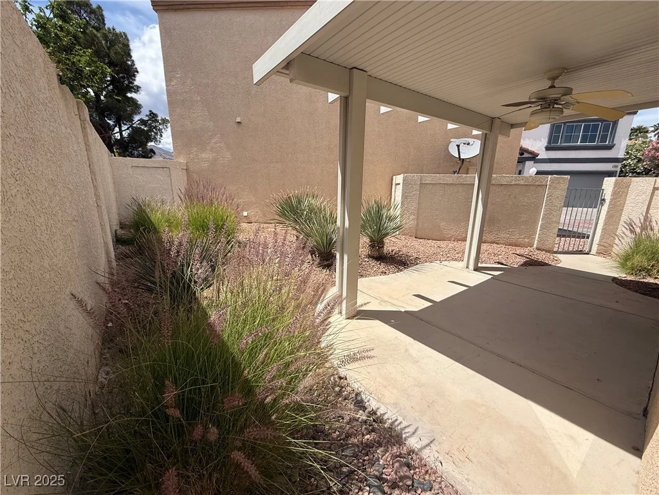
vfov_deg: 85.7
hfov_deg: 102.1
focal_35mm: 14
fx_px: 267
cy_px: 248
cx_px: 330
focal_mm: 2.22
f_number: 2.2
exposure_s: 1/3289
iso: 50
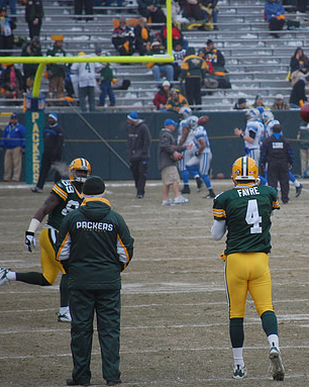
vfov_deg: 4.5
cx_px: 258
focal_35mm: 426
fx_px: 4874
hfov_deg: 3.6
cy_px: 193
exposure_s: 1/1250
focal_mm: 200
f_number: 5.6
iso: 800
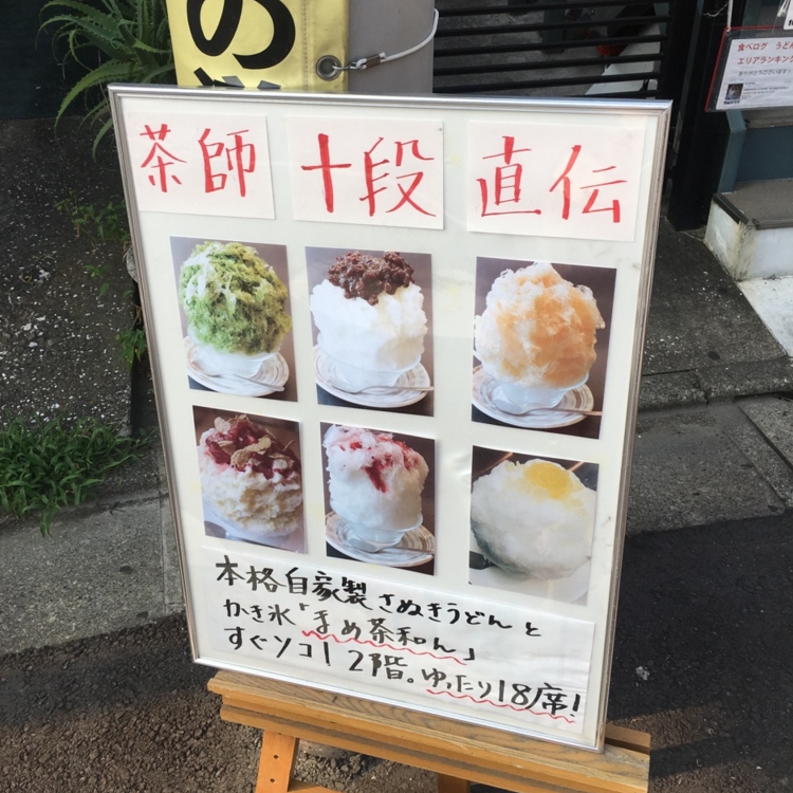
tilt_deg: -33.0
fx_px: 907
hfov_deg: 47.2
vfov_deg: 47.1
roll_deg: +1.3
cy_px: 352
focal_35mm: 35
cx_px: 388
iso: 25
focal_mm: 4.15
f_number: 2.2
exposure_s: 1/394
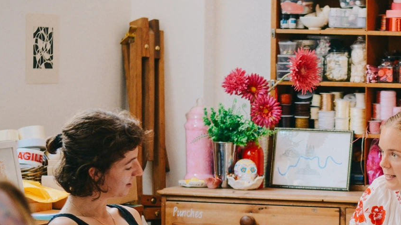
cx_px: 361
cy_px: 222
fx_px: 1616
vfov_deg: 7.9
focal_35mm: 152
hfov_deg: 14.0
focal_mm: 50
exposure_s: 1/500
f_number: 2.5
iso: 1000
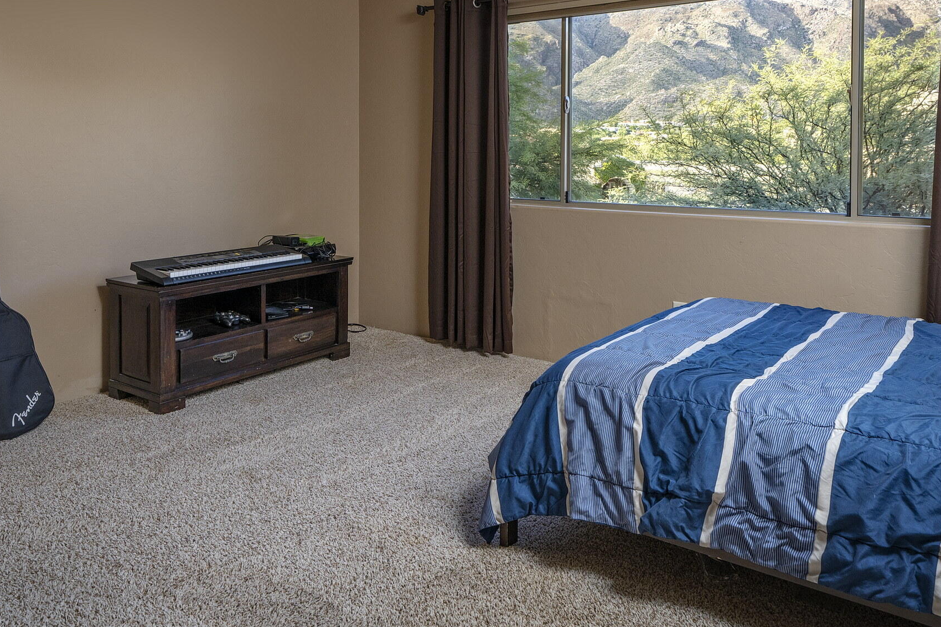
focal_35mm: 28
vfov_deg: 44.9
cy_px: 163
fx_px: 732
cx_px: 432
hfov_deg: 65.4
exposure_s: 1/50
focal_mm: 17
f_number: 7.1
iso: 200
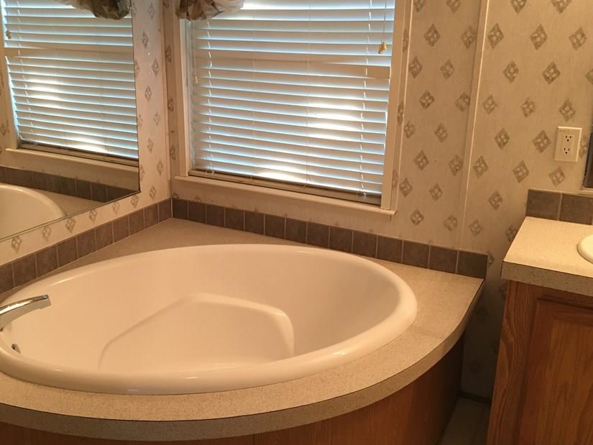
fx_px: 617
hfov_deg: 51.1
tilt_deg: -14.9
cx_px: 247
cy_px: 200
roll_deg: +0.8
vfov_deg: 39.6
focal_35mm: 36
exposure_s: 1/30
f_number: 2.2
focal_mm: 4.15
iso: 125
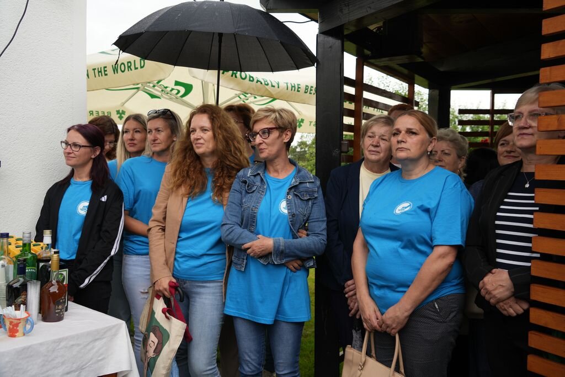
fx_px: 502
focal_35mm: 32
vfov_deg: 41.1
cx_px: 282
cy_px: 188
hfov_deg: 58.7
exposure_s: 1/80
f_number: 5.6
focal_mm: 32
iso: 100
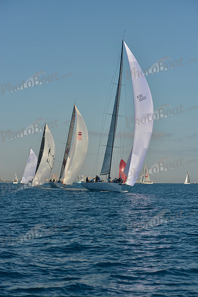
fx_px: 758
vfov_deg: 22.1
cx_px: 99
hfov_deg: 14.9
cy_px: 148
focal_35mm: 92
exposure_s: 1/800
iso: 200
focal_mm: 92
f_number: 6.3
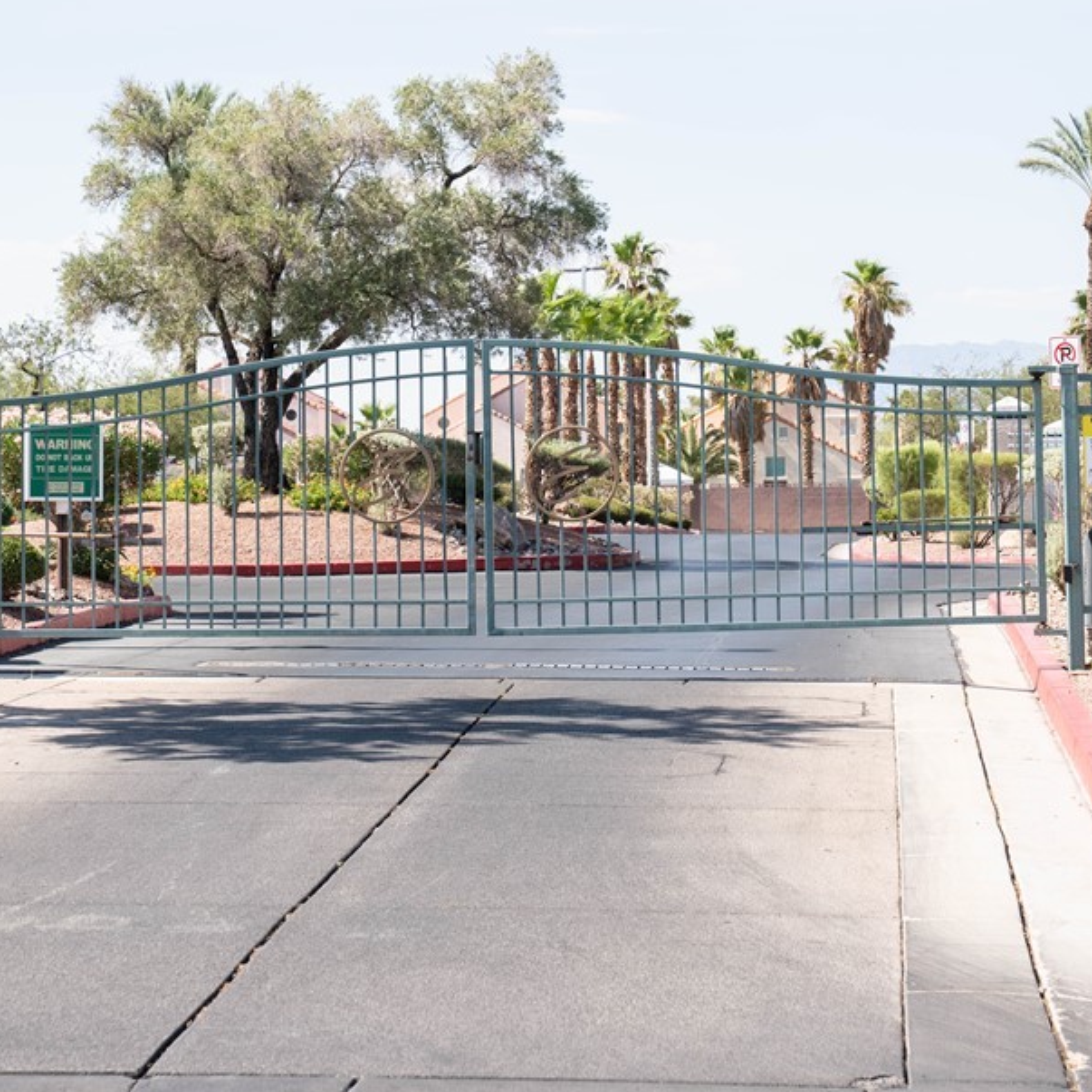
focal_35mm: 107
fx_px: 3819
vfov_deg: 16.3
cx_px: 479
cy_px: 472
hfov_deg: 16.3
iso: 100
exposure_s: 1/1000
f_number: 8
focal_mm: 70
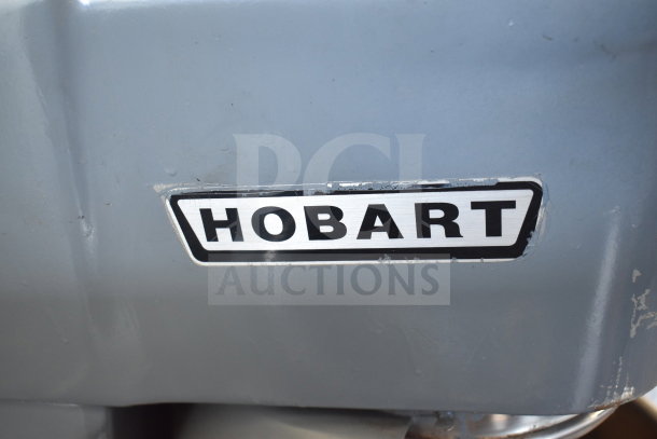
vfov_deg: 33.0
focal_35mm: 40
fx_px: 739
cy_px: 220
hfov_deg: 47.9
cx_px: 328
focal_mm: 27
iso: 1000
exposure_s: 1/40
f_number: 4
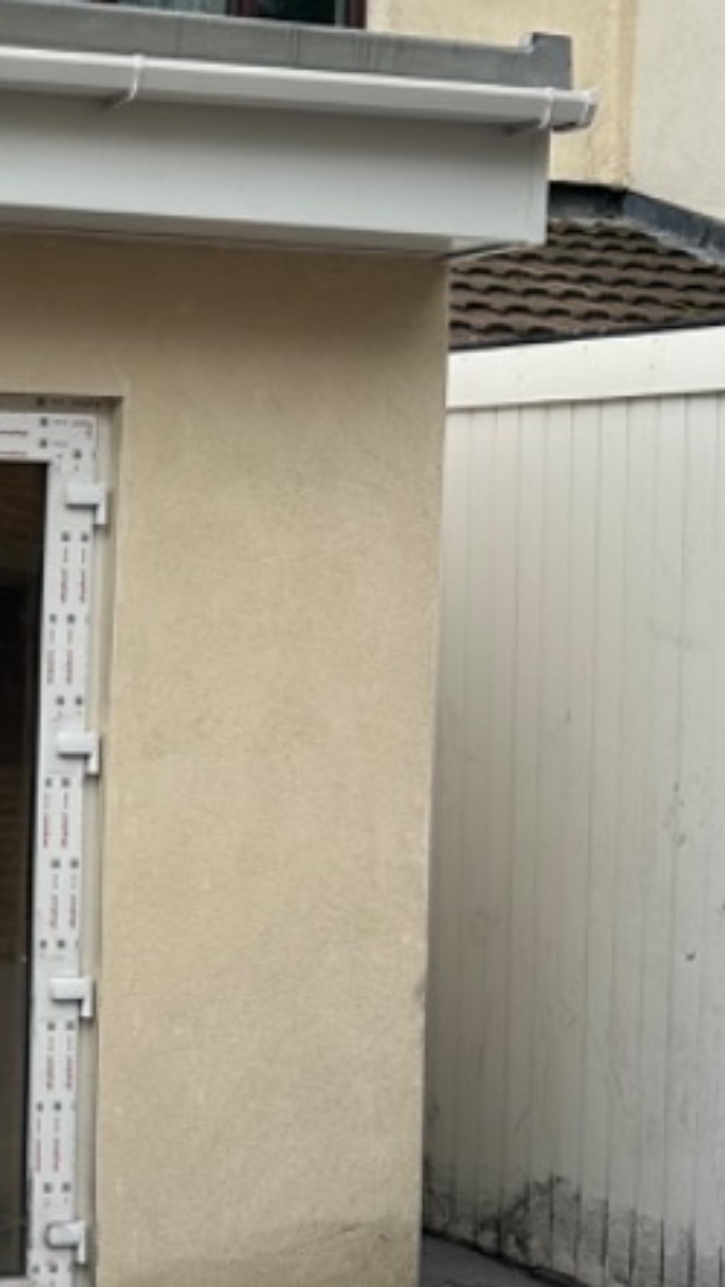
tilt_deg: -2.7
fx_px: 2424
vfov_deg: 29.7
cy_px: 742
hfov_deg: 15.6
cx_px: -393
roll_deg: -1.3
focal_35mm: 71
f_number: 1.78
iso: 80
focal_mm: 6.86
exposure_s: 1/850
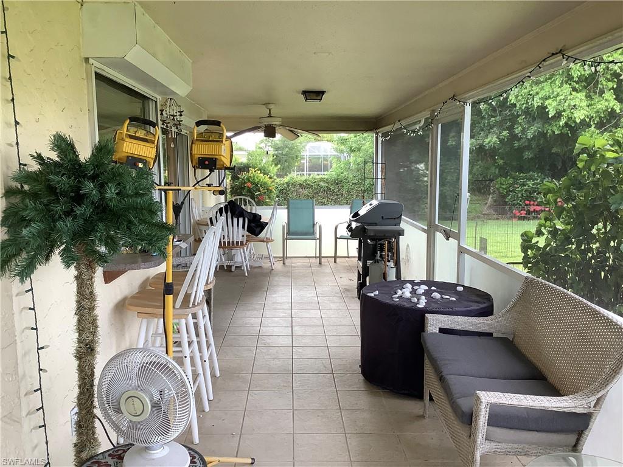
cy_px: 234
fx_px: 558
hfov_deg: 58.4
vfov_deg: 45.4
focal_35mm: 31
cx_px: 312
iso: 64
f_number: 2.4
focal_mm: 3.3
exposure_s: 1/100
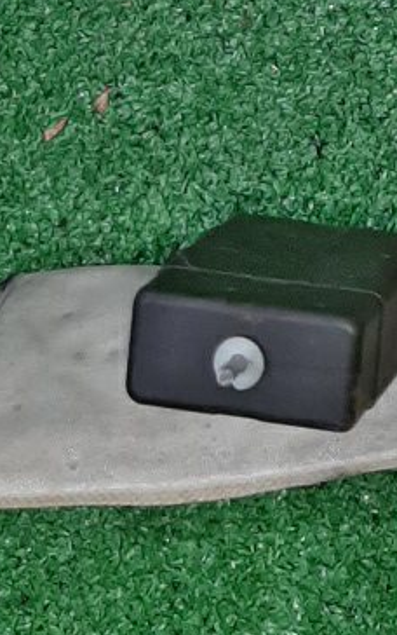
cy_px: -363
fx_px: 1884
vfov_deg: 17.0
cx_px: 599
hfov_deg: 11.5
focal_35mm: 109
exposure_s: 1/50
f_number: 1.7
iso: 99
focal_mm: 3.93
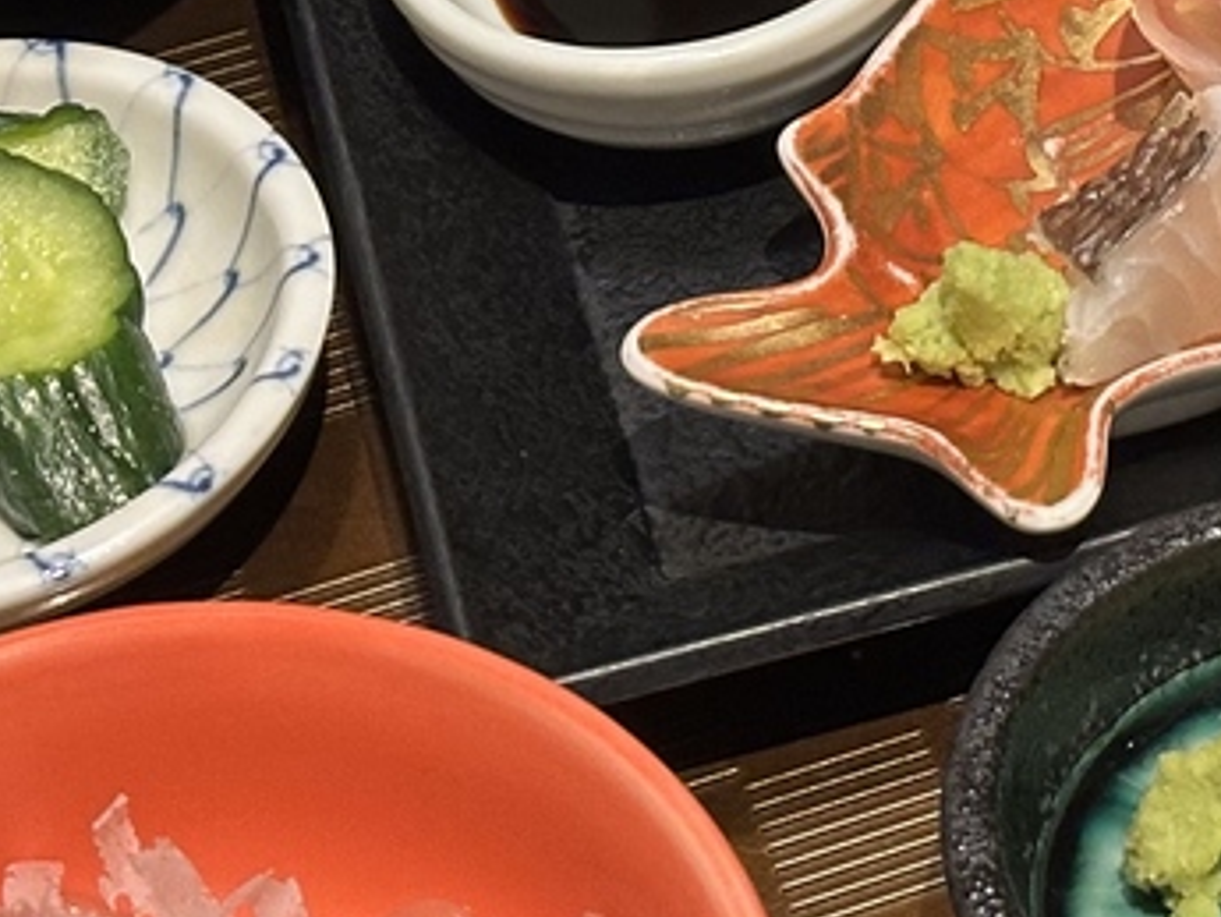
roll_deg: +3.8
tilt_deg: -42.2
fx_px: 5893
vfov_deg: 8.7
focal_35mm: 167
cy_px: -354
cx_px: 1210
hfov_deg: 11.7
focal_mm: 6.86
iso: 320
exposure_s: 1/40
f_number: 1.78
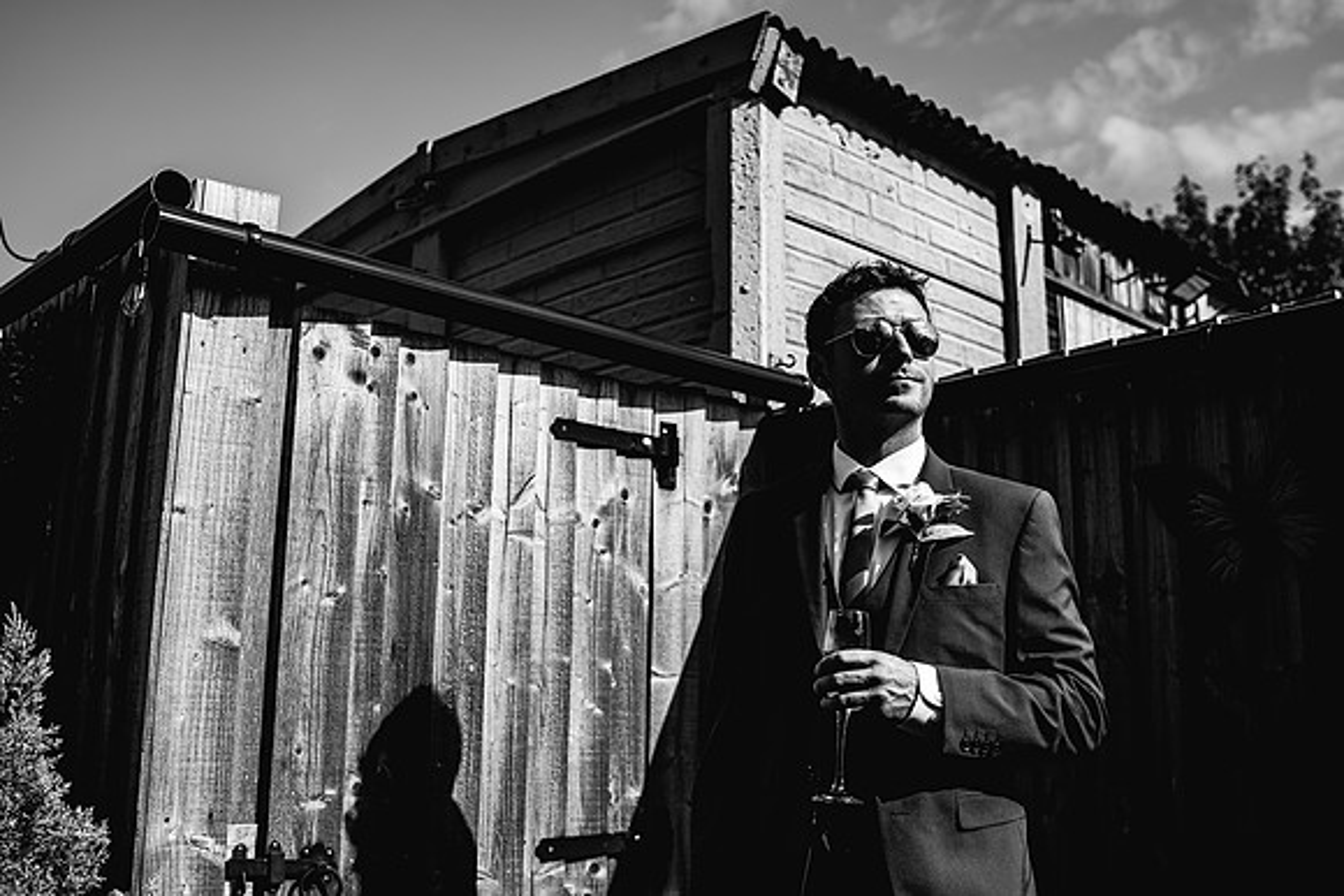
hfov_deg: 53.1
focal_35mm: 36
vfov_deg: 36.9
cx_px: 672
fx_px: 1345
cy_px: 448
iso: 50
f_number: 3.2
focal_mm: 35
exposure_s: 1/1600
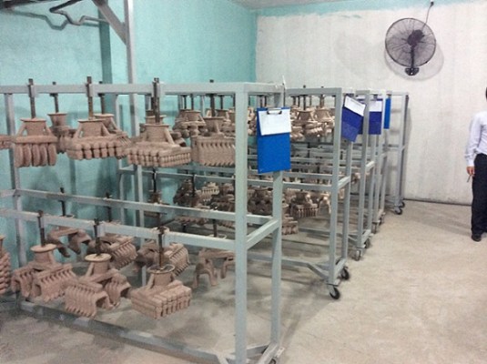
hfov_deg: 55.4
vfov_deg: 42.9
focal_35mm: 33
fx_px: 464
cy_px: 182
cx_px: 244
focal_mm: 3.3
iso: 250
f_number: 2.4
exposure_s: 1/25
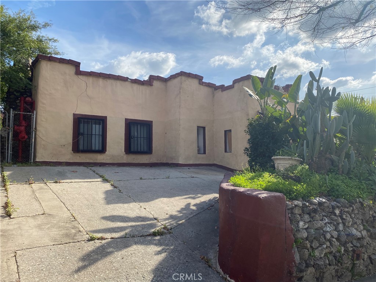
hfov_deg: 67.3
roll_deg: +0.6
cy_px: 141
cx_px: 188
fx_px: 282
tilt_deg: +3.0
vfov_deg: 53.1
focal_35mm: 26
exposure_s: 1/2890
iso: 32
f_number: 1.8
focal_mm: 4.25
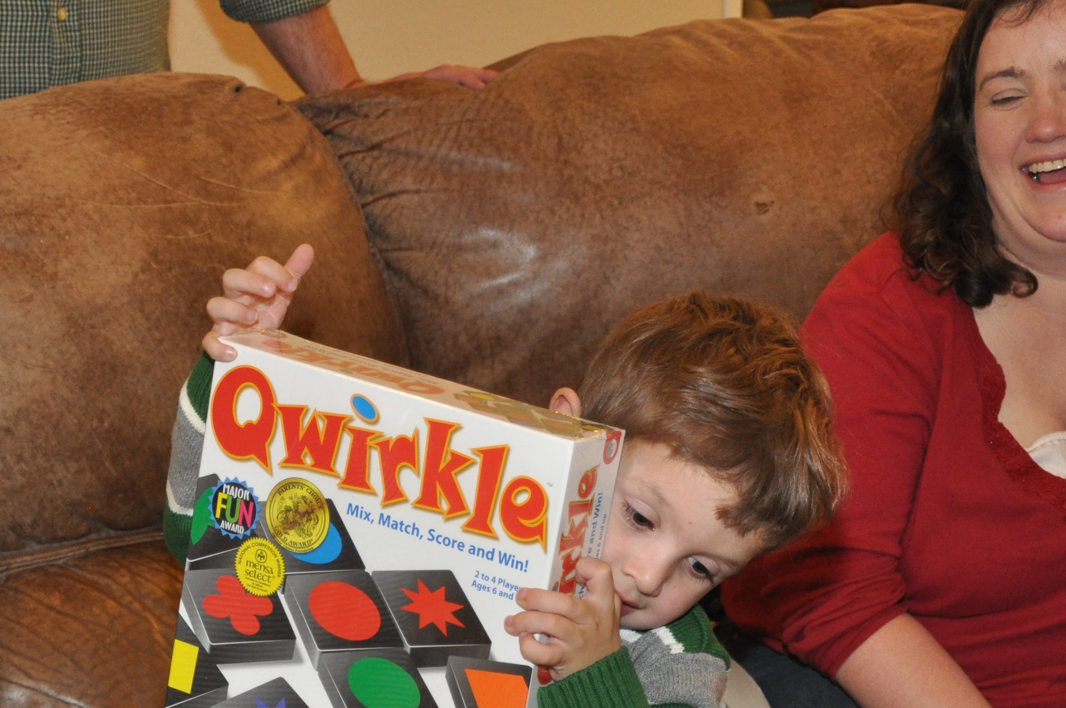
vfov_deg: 14.3
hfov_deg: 21.4
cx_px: 380
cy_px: 535
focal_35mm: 95
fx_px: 2809
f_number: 4.2
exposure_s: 1/60
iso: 800
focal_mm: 32
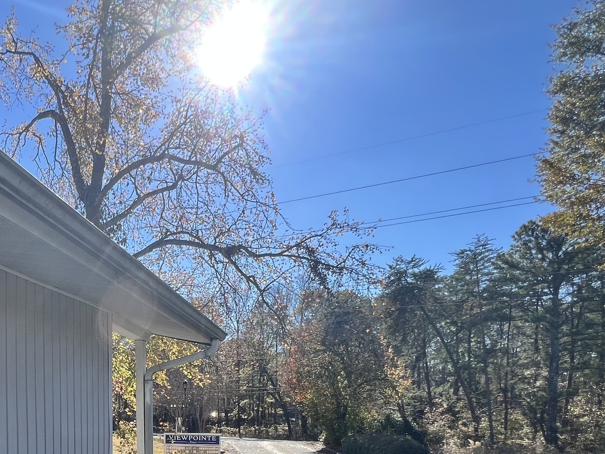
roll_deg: +0.0
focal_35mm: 28
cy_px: 420
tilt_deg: -1.2
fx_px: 489
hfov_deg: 55.9
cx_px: 74
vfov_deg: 44.6
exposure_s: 1/652
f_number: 1.8
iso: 32
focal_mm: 1.57
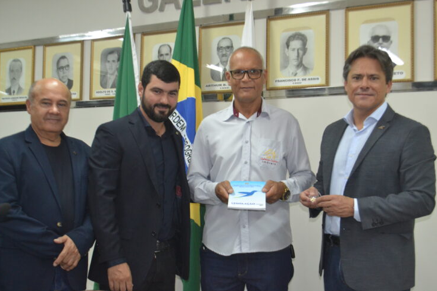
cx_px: 217
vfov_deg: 29.2
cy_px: 143
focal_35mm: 46
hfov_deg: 42.8
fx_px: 558
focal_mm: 30
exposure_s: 1/60
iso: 2000
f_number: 4.5
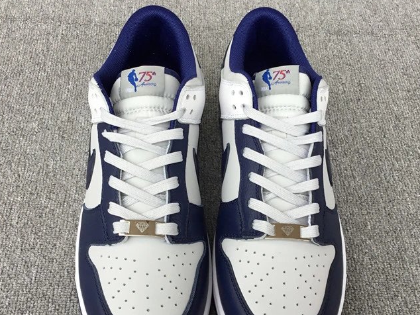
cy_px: 184
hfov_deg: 42.9
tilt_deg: -51.8
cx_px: 204
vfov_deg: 32.8
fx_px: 534
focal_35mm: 44
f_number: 2.4
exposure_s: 1/50
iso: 32
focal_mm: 3.3
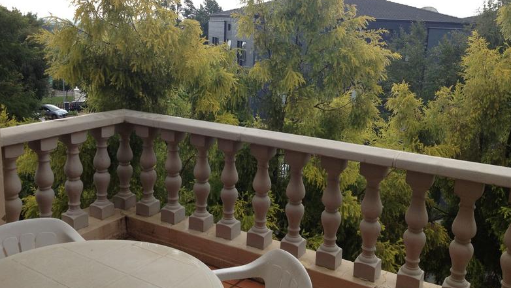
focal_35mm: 39
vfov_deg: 30.4
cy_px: 126
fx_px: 528
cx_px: 251
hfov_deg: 51.6
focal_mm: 4.28
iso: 64
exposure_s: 1/516
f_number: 2.4
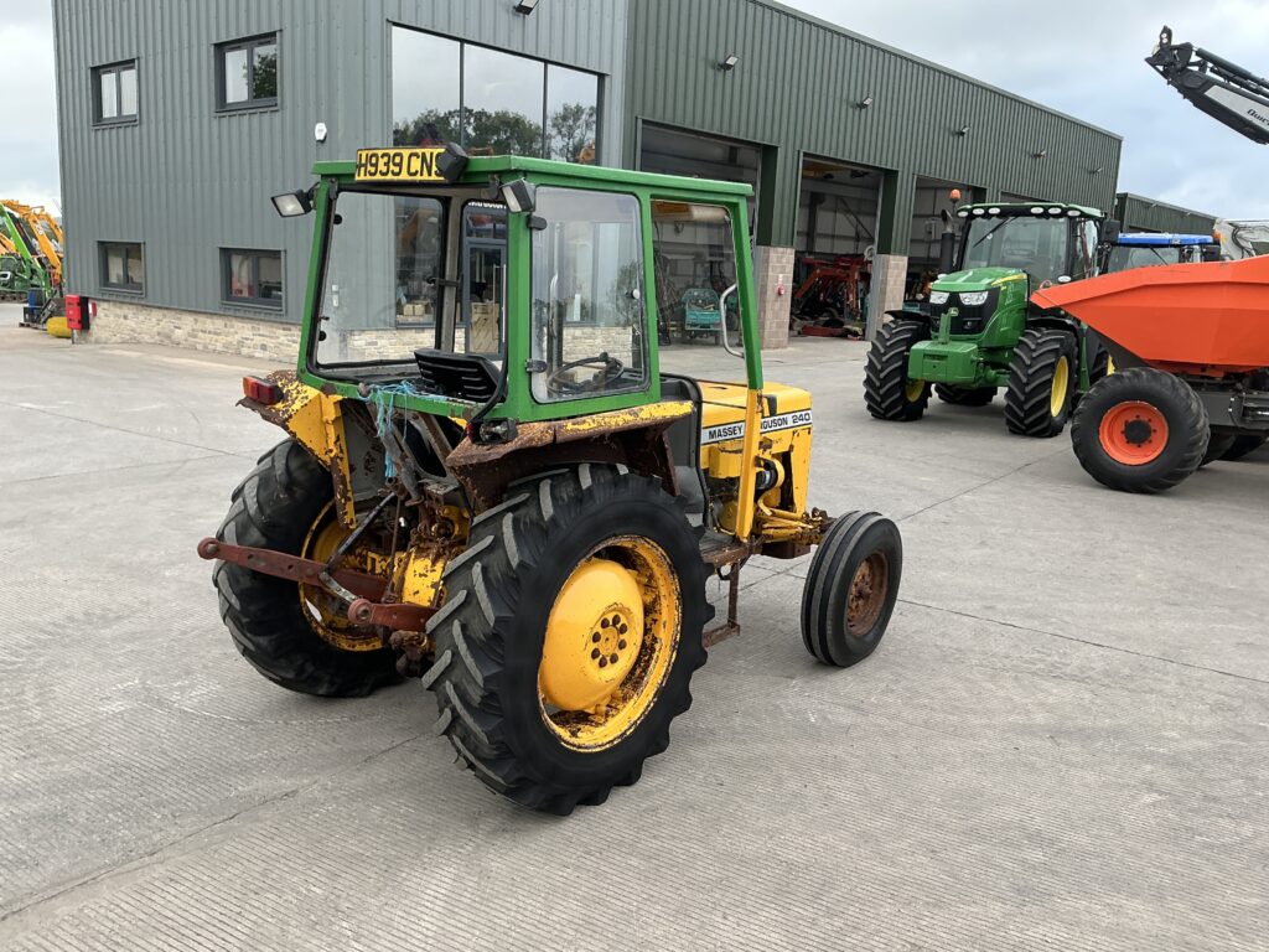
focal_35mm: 28
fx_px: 1026
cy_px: 476
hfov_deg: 63.4
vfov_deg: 49.7
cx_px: 634
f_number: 1.8
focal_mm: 3
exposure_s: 1/199
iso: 20
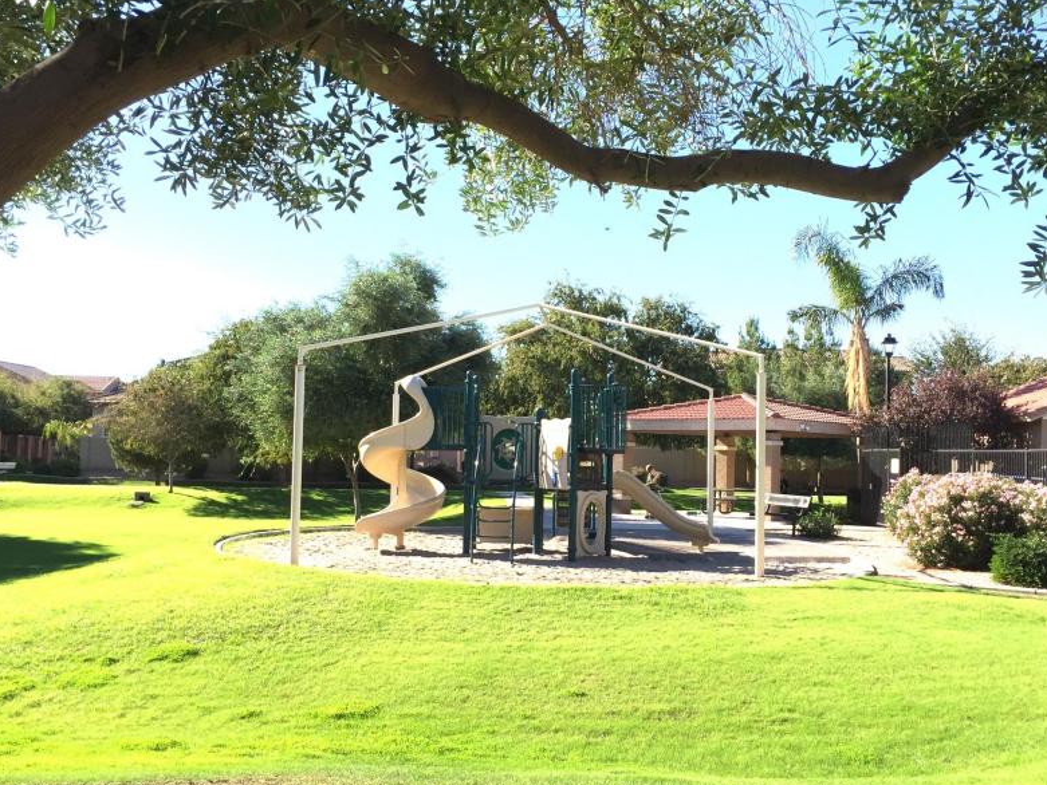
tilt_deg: +2.4
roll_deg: -1.9
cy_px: 417
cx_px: 550
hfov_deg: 49.0
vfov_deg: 37.7
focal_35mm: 38
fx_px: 1150
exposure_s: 1/1276
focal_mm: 4.15
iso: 32
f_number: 2.2
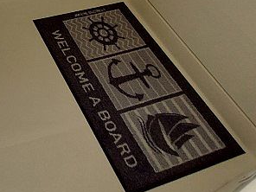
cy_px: -74
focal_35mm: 45
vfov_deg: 26.1
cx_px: -62
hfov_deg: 33.1
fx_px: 333
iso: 50
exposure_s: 1/1157
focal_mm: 1.74
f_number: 2.2
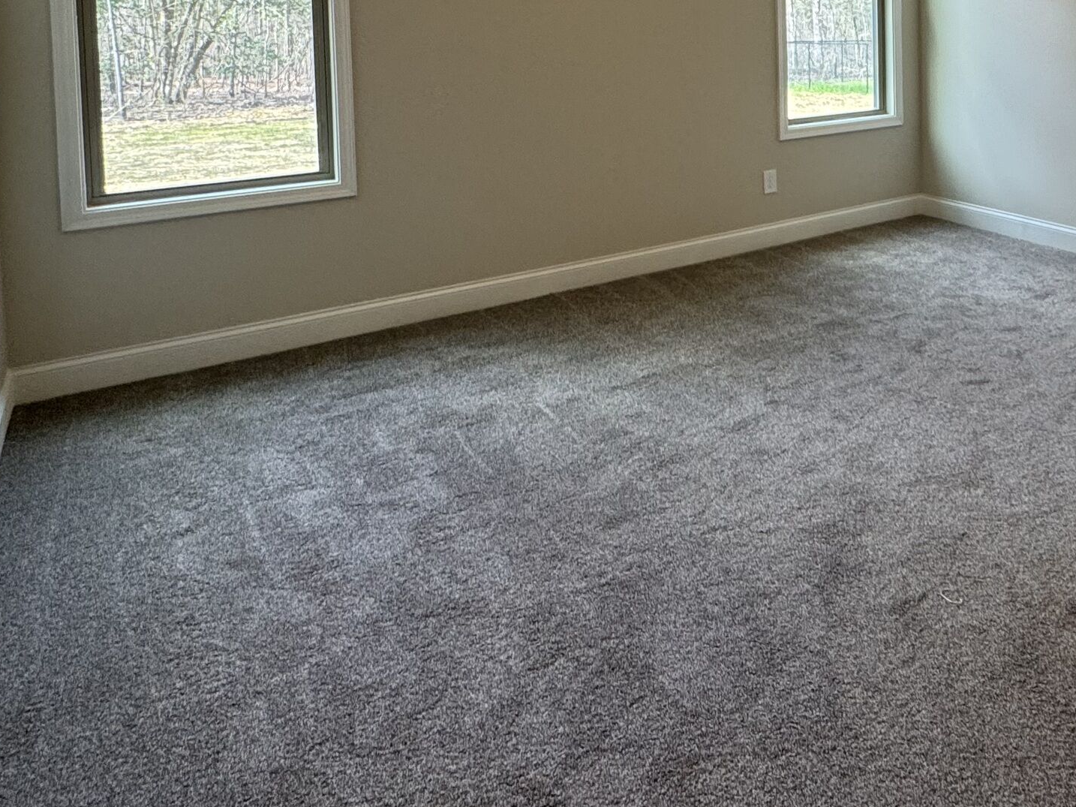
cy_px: 48
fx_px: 932
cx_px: 914
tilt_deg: -3.0
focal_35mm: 30
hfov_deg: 54.3
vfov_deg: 42.1
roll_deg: +1.3
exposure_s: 1/120
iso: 160
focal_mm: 2.22
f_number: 2.2
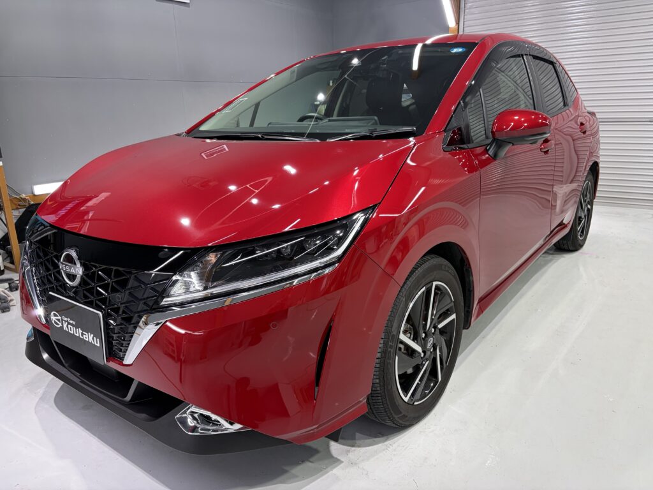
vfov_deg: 53.1
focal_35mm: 26
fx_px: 490
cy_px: 245
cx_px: 326
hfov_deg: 67.3
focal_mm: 5.96
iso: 100
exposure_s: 1/120
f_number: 1.6
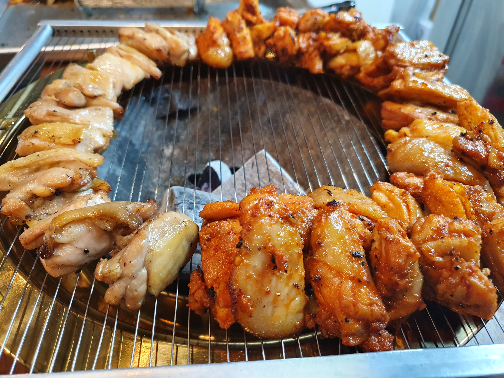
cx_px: 252
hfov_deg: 67.3
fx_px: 379
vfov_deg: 53.1
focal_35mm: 26
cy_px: 189
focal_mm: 4.32
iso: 250
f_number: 1.5
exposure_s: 1/40
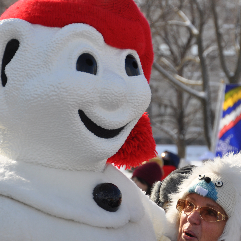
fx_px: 1795
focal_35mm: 228
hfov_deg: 7.7
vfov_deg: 7.7
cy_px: 102
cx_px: 133
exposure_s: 1/800
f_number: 7.1
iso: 200
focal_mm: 85
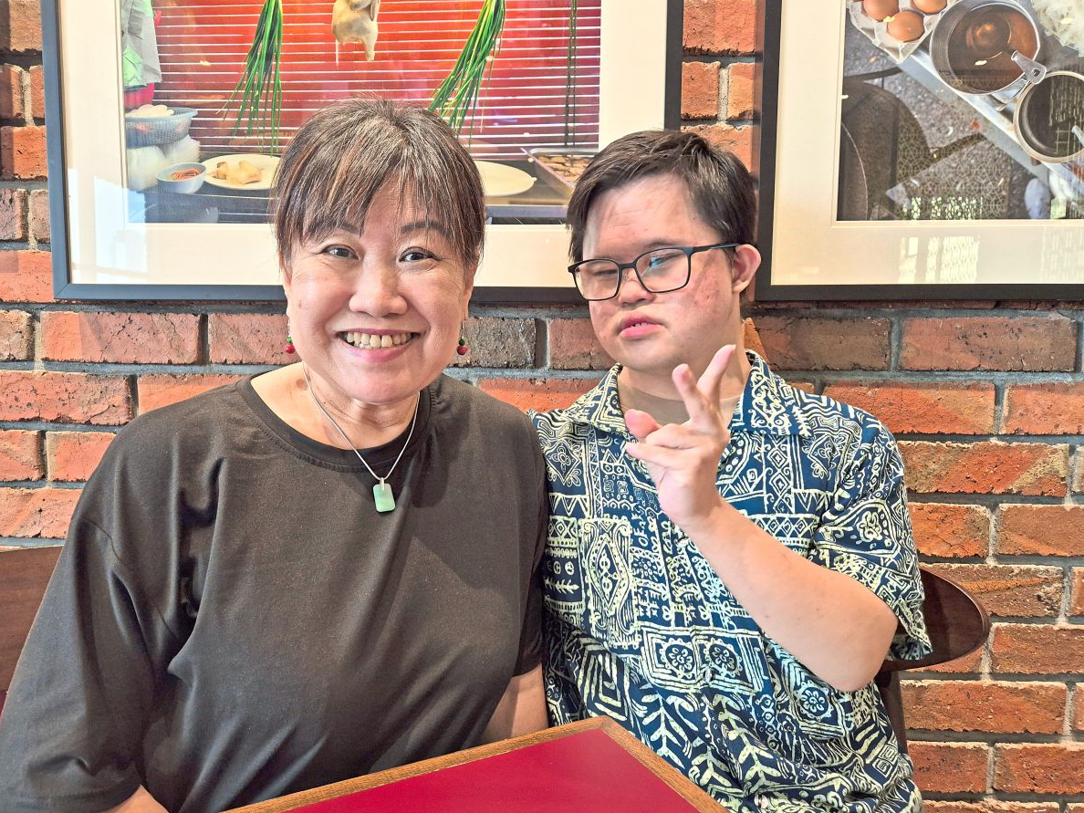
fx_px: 752
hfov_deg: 71.6
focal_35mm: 24
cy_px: 415
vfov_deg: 56.8
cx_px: 532
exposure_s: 1/100
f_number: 1.8
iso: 320
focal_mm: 5.4
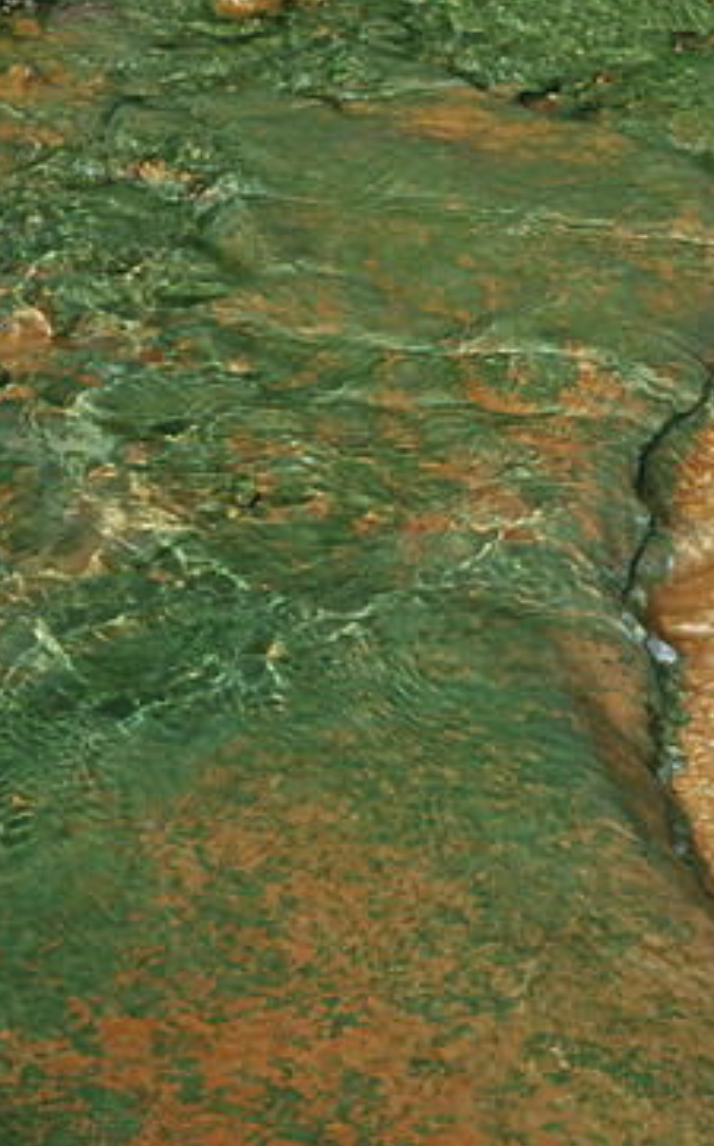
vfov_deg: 18.5
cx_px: 628
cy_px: 594
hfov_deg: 11.5
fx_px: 3525
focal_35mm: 113
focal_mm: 46
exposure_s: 1/200
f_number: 7.1
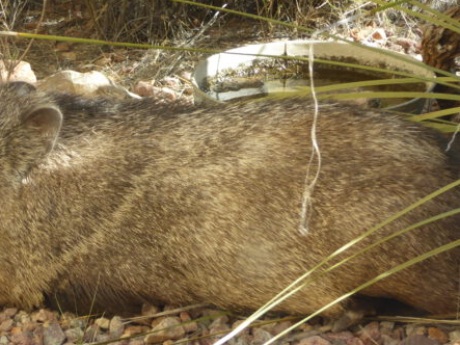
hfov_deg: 8.4
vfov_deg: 6.3
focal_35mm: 237
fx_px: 3149
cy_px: 152
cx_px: 162
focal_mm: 24.2
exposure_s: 1/80
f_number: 5.3
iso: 100
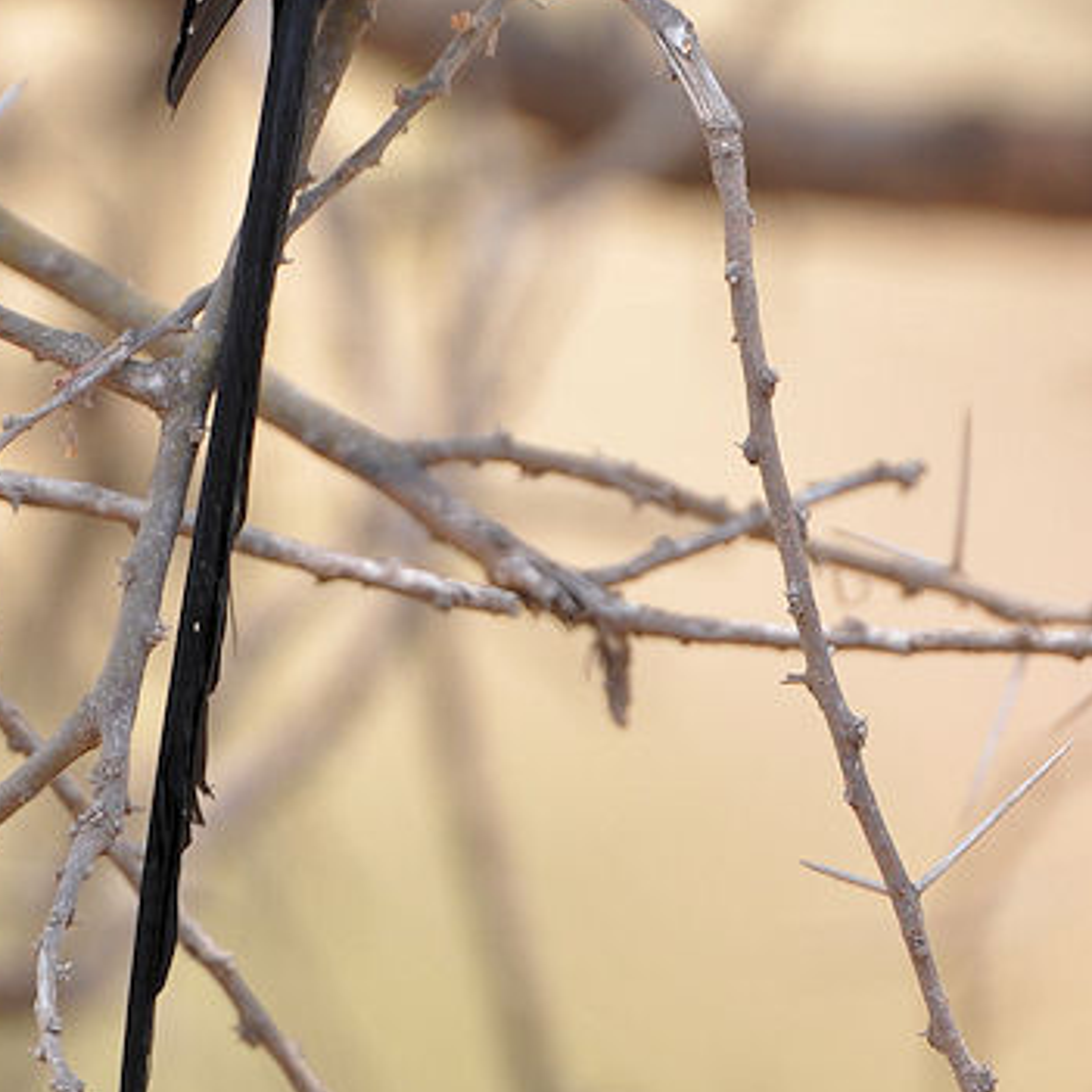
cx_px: 558
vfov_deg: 0.9
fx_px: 72594
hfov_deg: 0.9
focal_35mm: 2034
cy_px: 184
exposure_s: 1/320
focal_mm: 700
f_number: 5.6
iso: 200
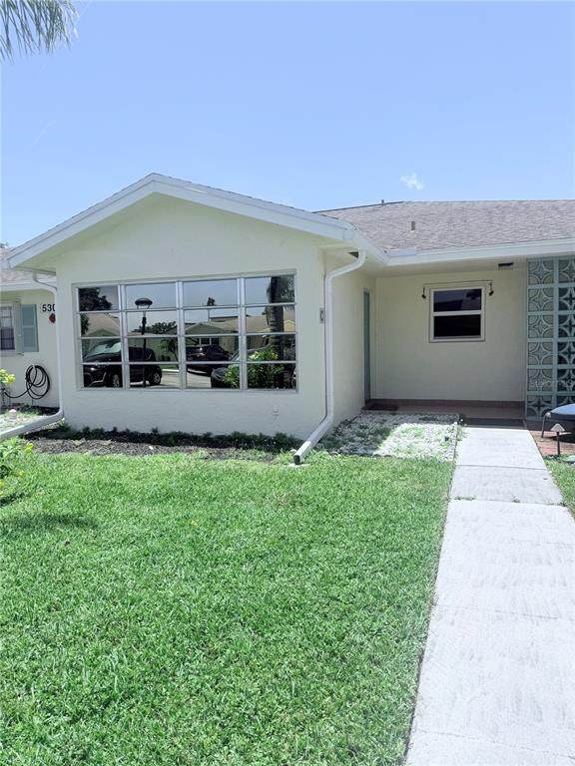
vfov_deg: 71.6
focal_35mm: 24
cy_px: 383
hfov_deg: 56.8
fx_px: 532
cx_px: 288
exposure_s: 1/4673
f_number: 1.78
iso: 80
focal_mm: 6.76
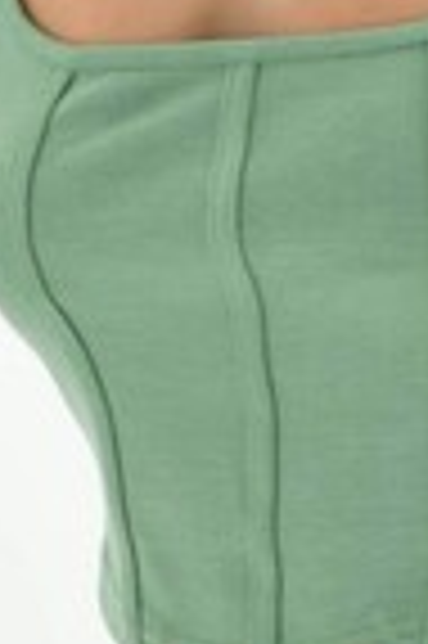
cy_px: 239
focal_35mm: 241
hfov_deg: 5.7
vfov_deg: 8.5
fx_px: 4308
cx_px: 225
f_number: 5.6
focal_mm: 46
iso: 160
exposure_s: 1/125
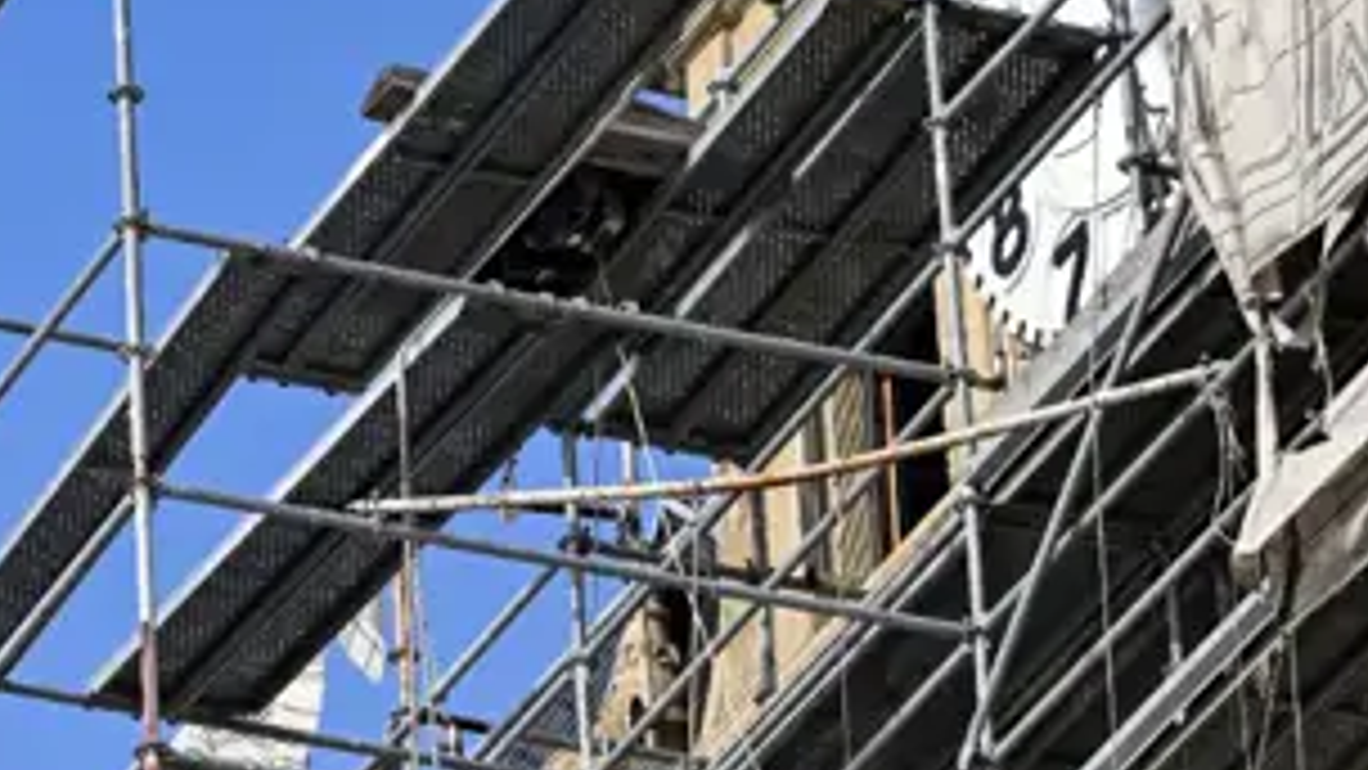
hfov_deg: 6.1
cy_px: 860
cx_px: -590
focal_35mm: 349
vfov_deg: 3.5
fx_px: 12660
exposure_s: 1/8000
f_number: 3.5
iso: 500
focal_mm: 115
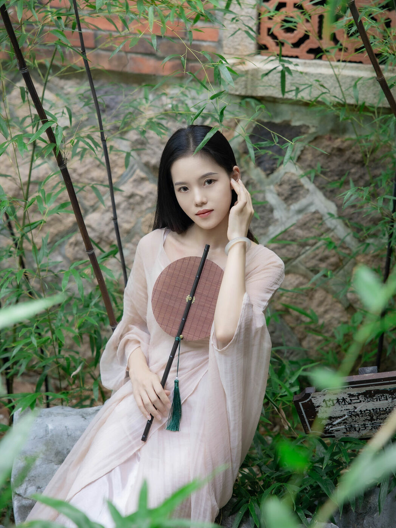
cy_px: 236
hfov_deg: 19.4
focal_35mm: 76
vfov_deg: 25.6
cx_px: 198
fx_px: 1159
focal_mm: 70
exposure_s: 1/160
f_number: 2.8
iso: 200
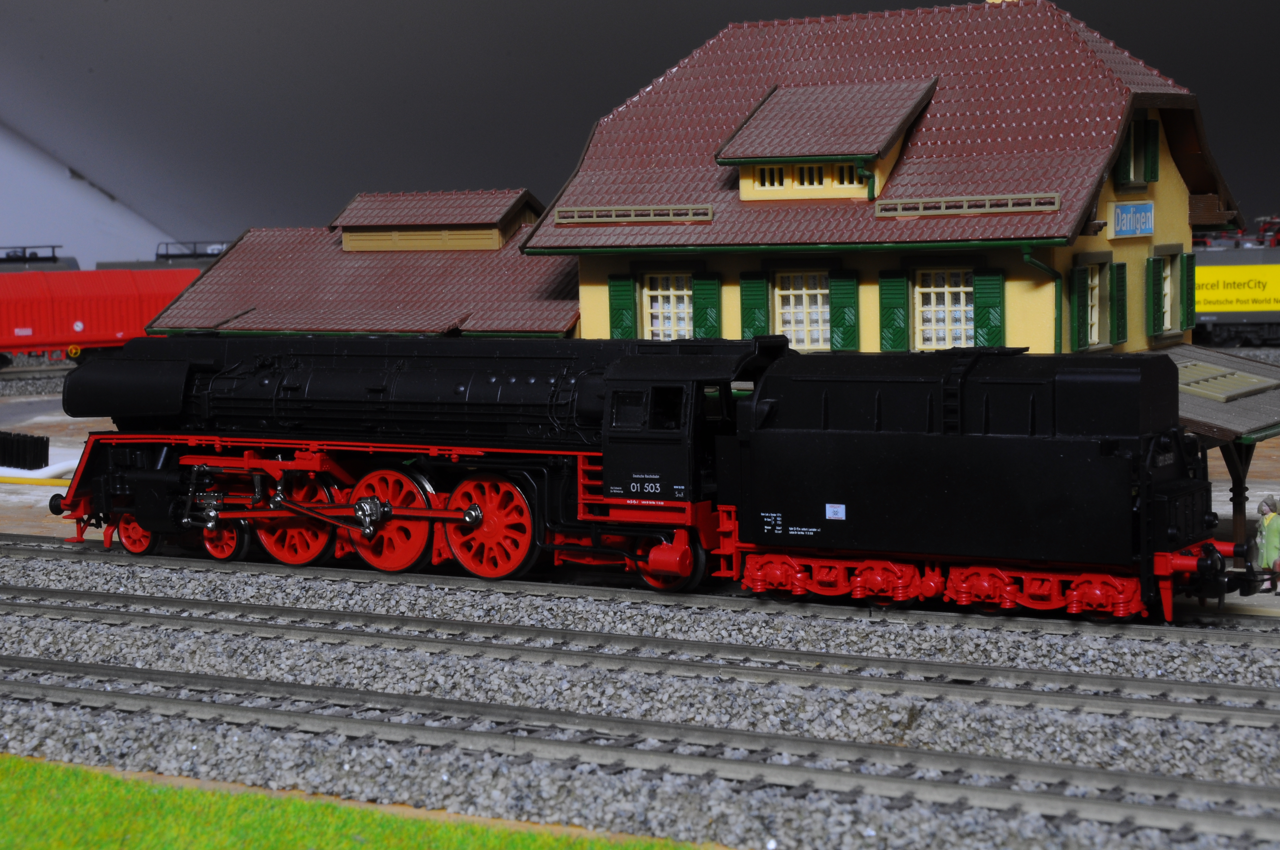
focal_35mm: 75
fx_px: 2663
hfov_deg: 27.0
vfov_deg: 18.1
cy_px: 425
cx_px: 640
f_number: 32
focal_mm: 50
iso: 200
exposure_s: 10
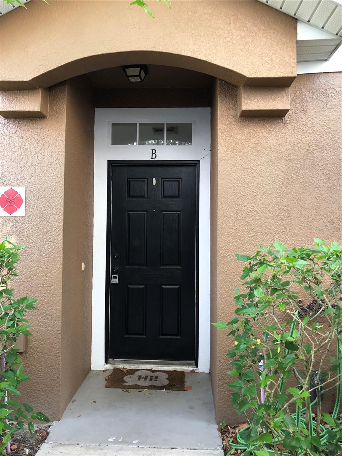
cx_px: 171
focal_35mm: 28
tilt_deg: +5.4
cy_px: 228
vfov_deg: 63.4
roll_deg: -0.3
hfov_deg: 49.7
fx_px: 369
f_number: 1.8
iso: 25
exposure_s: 1/40
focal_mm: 3.99
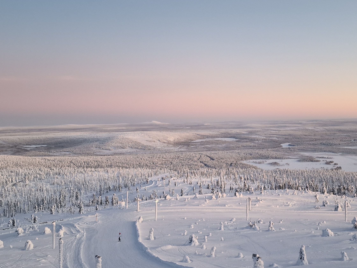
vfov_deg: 35.1
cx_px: 201
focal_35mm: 41
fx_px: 423
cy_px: 139
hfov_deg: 45.7
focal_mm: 6.4
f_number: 1.8
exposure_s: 1/180
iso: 50
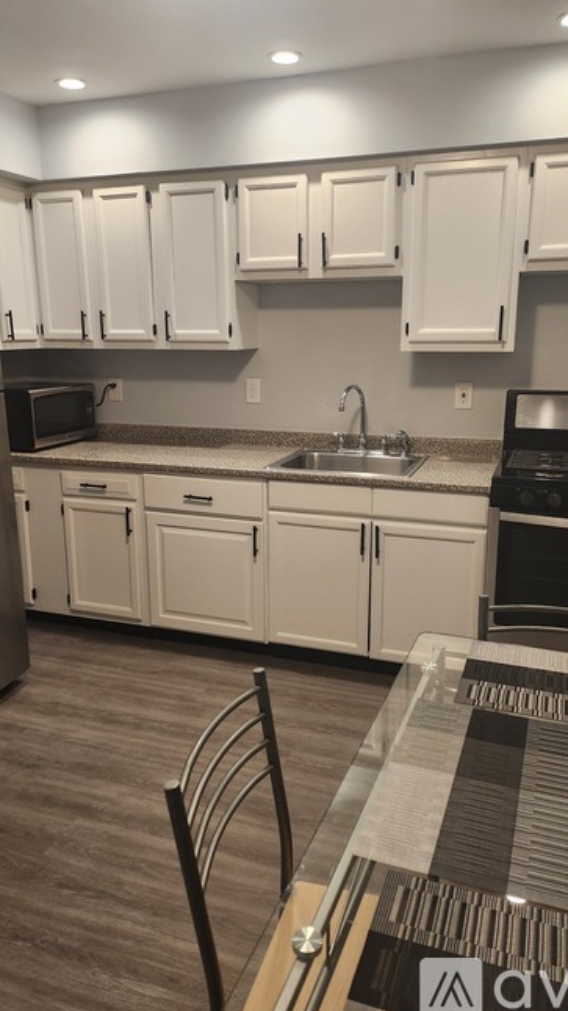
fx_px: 723
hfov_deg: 42.9
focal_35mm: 27
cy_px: 498
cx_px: 282
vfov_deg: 69.9
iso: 500
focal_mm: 5
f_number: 1.8
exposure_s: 1/120
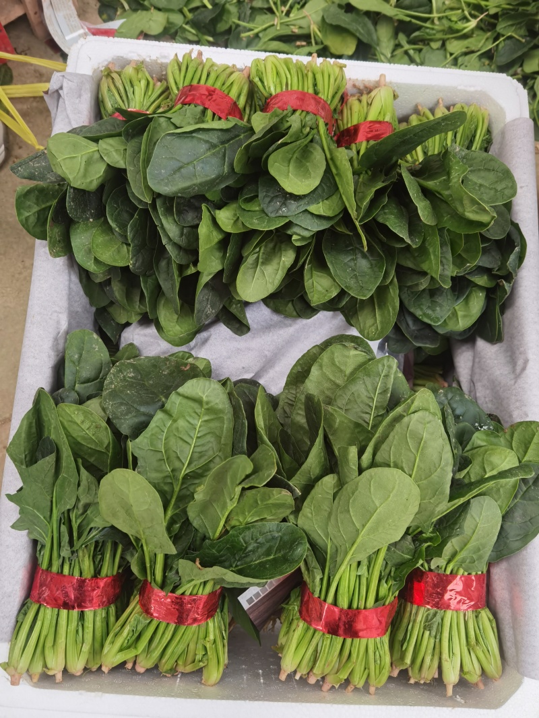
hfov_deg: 51.3
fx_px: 561
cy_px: 359
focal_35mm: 27
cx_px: 270
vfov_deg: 65.3
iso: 50
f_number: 1.9
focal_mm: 6.71
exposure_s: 1/107
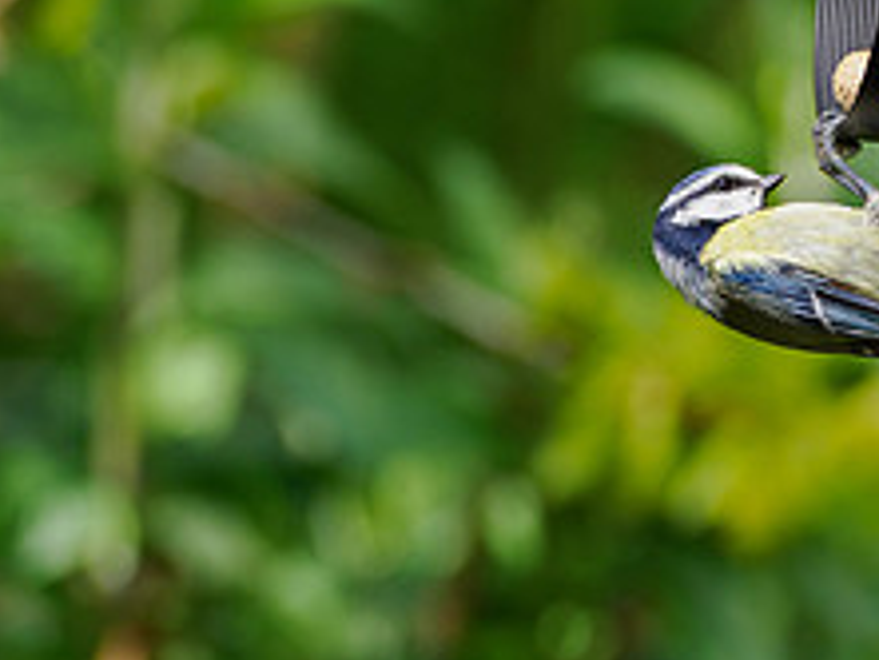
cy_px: -43
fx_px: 50534
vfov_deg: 0.7
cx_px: 1035
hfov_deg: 1.0
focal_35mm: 1989
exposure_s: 1/1000
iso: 500
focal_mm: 300
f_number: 4
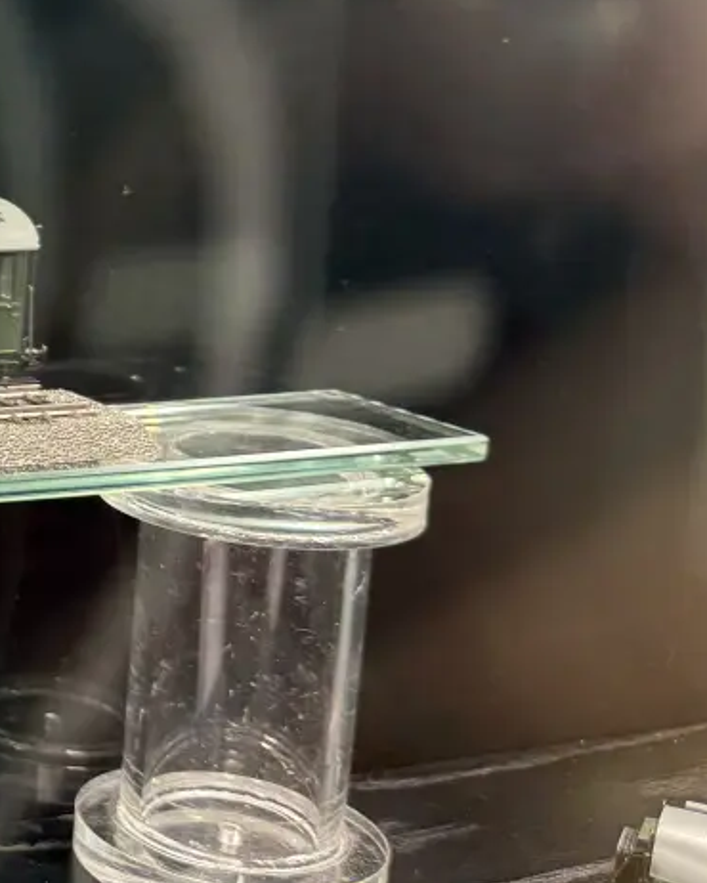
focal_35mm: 76
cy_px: 286
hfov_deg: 16.5
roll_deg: -1.5
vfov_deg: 24.9
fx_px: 1987
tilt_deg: -11.6
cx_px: -602
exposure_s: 1/100
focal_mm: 6.76
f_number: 1.78
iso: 250
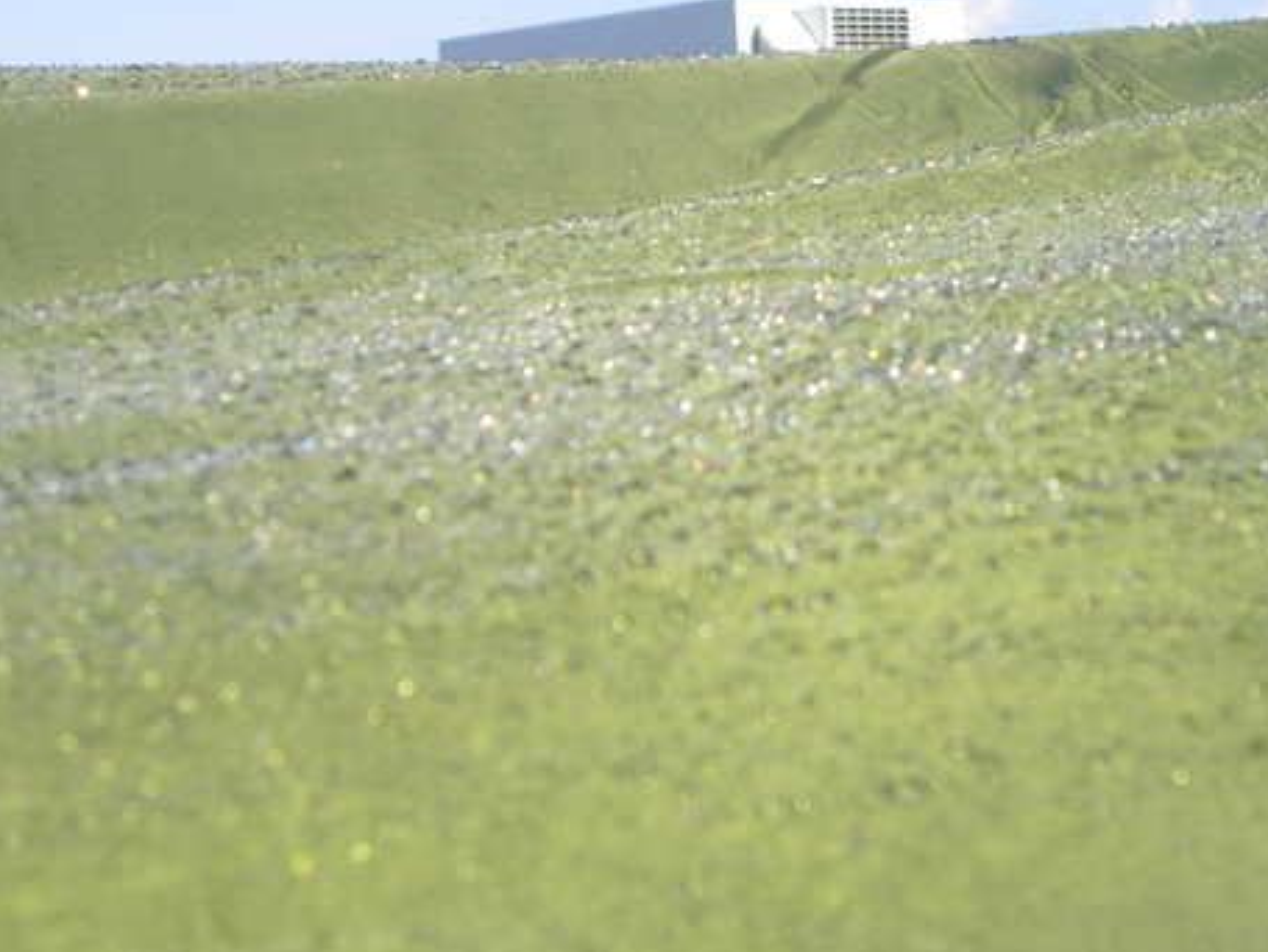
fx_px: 2383
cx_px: 1014
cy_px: 426
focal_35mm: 65
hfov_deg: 29.1
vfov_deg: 22.6
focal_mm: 6.6
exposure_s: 1/358
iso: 64
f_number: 3.5
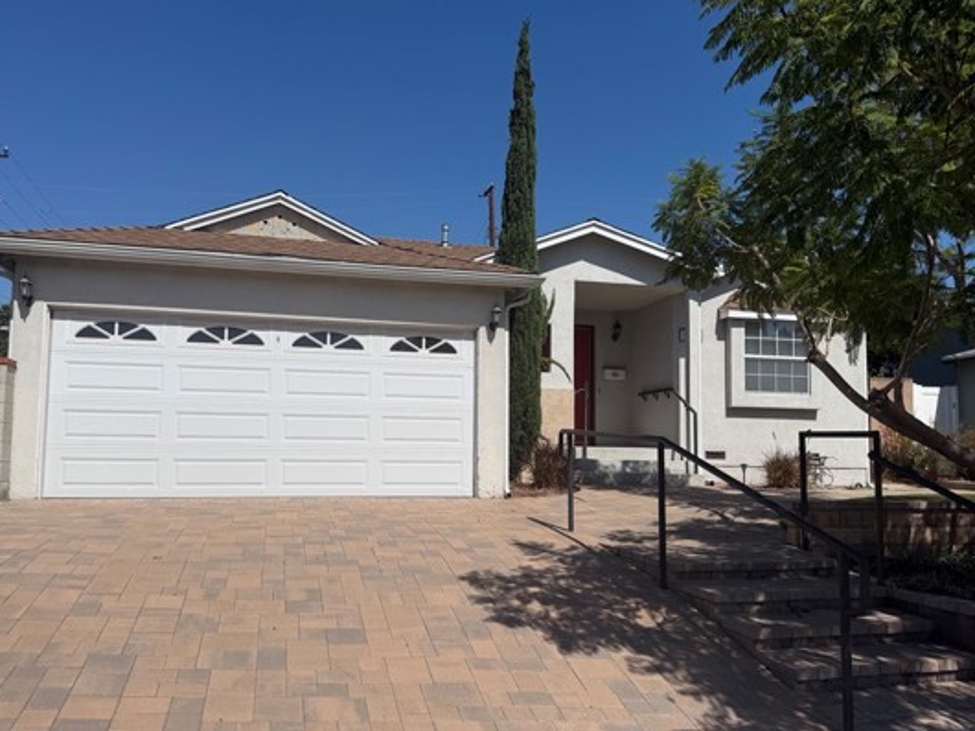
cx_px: 462
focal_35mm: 29
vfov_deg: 48.2
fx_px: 816
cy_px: 379
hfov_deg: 61.6
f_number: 1.78
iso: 80
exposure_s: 1/10309
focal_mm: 6.76
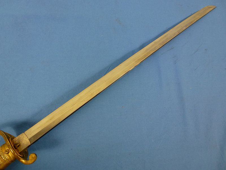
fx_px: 157
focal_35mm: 24
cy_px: 85
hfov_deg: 71.6
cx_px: 113
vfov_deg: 56.8
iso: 125
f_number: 3.3
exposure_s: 1/60
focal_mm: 4.3
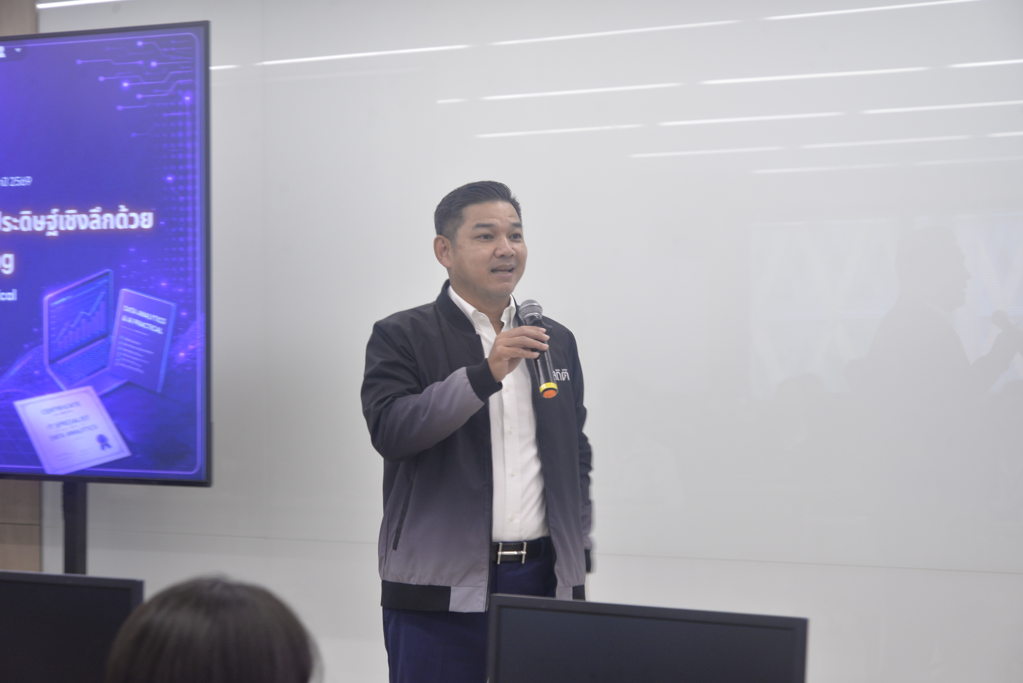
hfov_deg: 23.9
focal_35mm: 85
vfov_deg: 16.1
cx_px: 512
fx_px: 2416
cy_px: 342
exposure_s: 1/30
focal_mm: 85
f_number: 6.3
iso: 1250
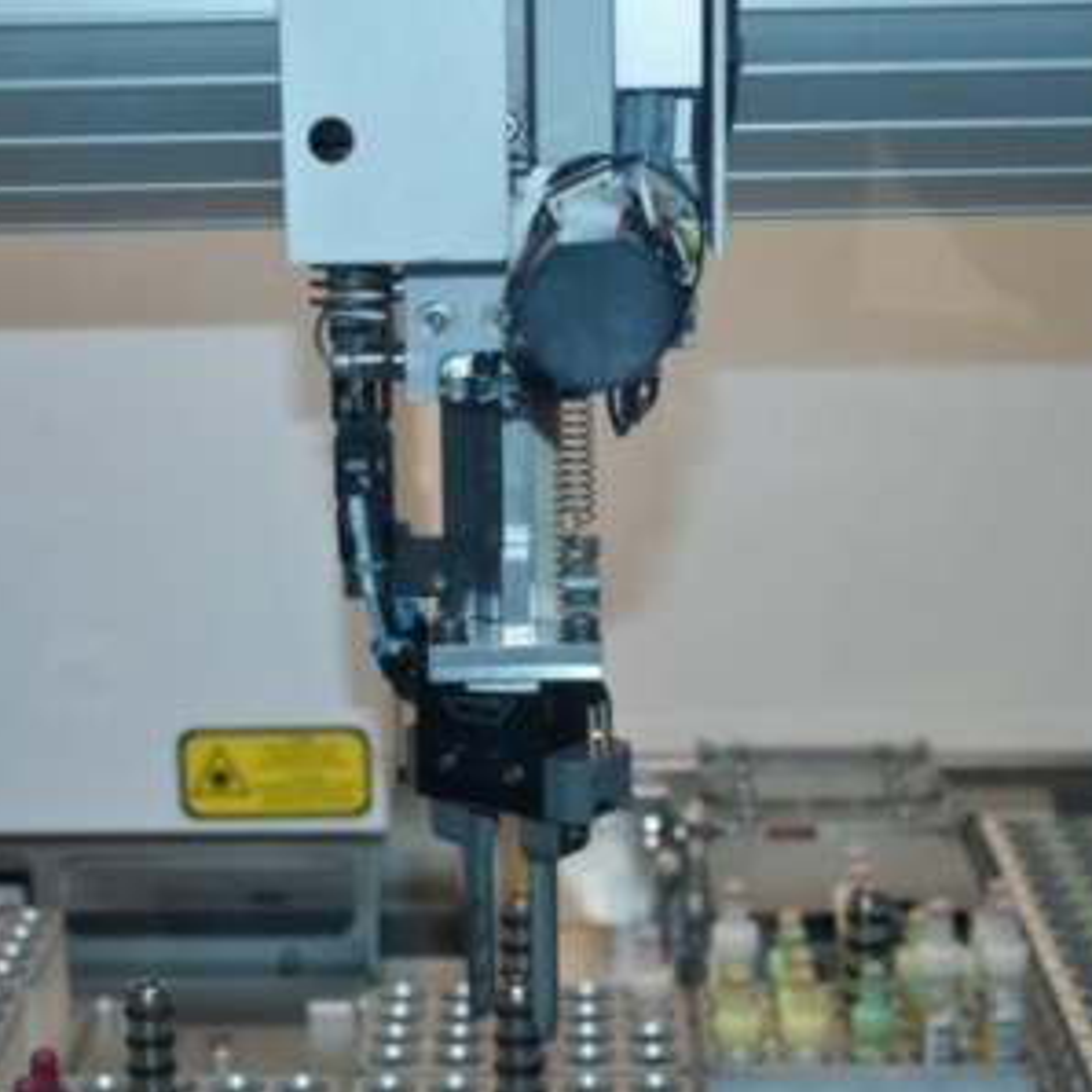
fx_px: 2927
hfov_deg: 21.1
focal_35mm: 82
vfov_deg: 21.1
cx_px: 440
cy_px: 630
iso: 800
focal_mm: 30
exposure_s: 1/160
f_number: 4.2
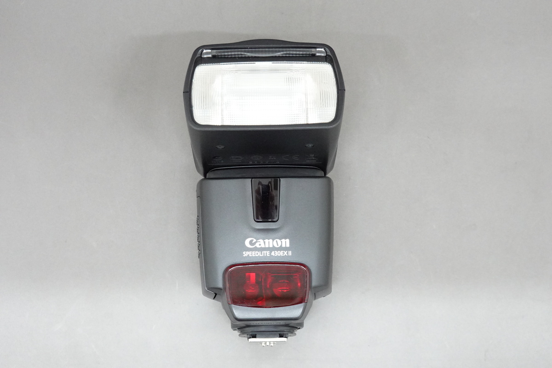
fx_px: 736
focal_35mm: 48
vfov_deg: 28.1
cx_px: 276
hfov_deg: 41.1
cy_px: 184
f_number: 5.6
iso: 3200
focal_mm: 18.24
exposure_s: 1/50
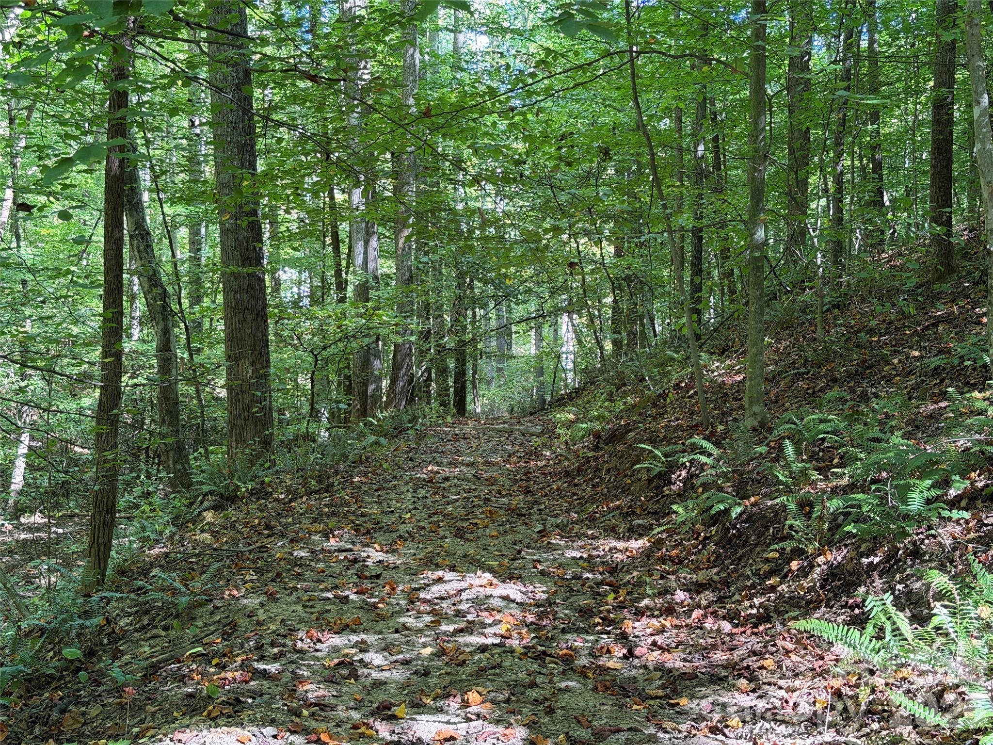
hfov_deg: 39.7
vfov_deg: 30.3
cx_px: 496
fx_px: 1377
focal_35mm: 48
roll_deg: +0.7
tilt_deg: -6.1
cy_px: 372
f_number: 1.78
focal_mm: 6.76
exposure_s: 1/60
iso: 200
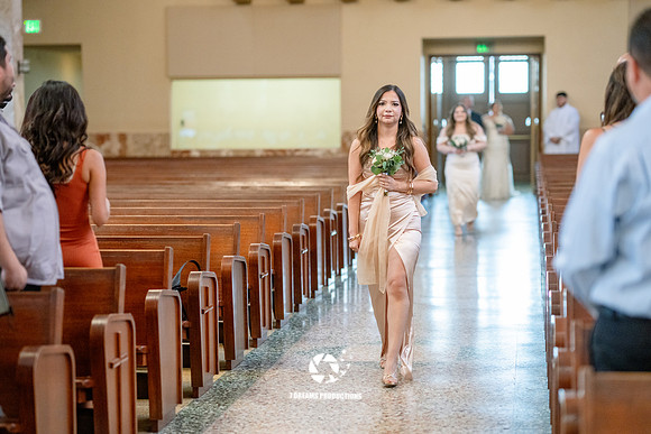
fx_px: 1586
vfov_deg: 15.6
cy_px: 217
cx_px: 326
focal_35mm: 88
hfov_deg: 23.2
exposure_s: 1/125
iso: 2000
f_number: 2
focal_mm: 85
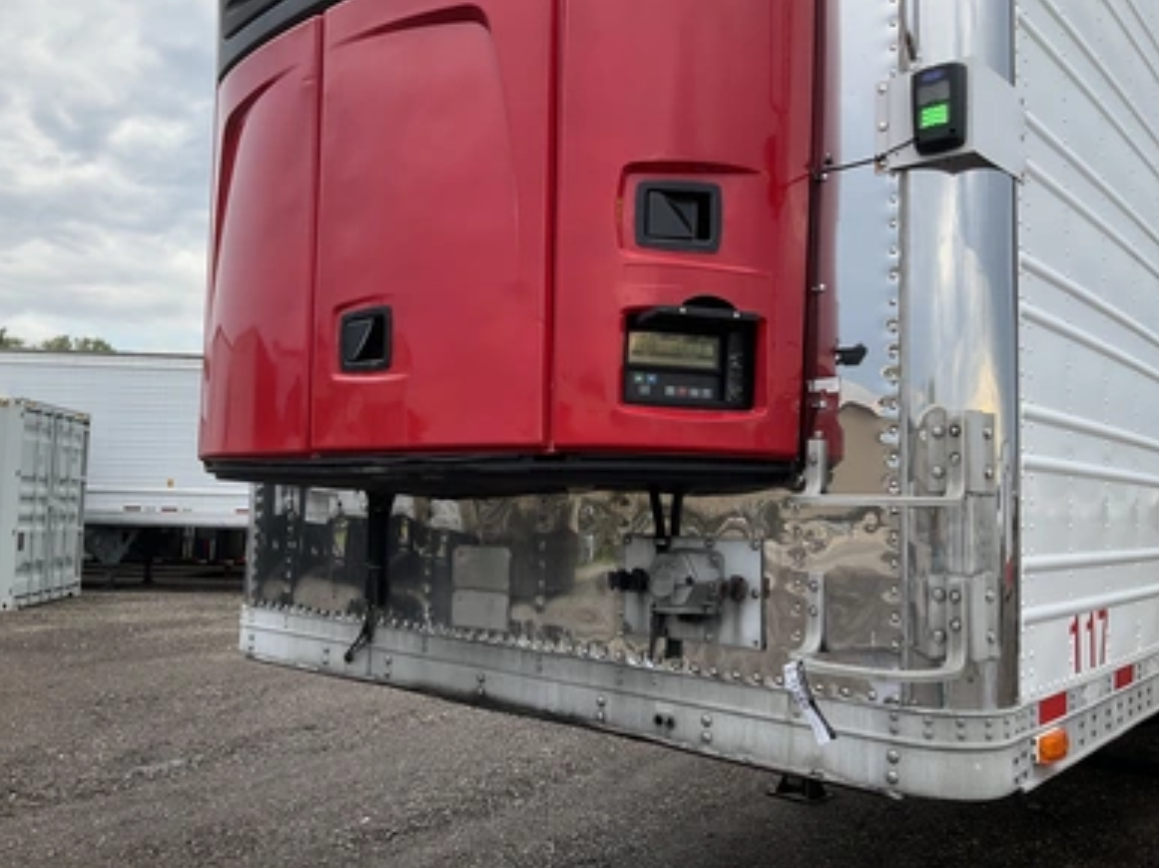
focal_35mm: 30
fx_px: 1004
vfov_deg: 46.8
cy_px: 443
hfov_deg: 60.0
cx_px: 575
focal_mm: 3
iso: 25
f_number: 1.8
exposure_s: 1/199
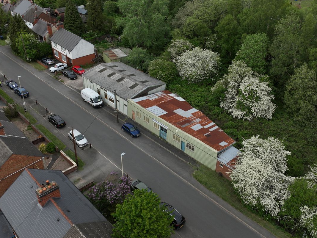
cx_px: 153
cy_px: 115
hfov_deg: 69.4
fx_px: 229
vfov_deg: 54.9
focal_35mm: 25
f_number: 3.5
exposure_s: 1/200
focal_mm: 12.29
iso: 100
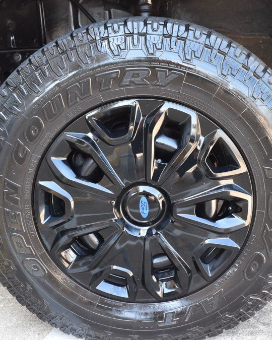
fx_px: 473
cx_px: 153
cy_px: 170
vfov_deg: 39.5
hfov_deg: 32.1
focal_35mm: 47
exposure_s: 1/40
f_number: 7.1
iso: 400
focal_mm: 22
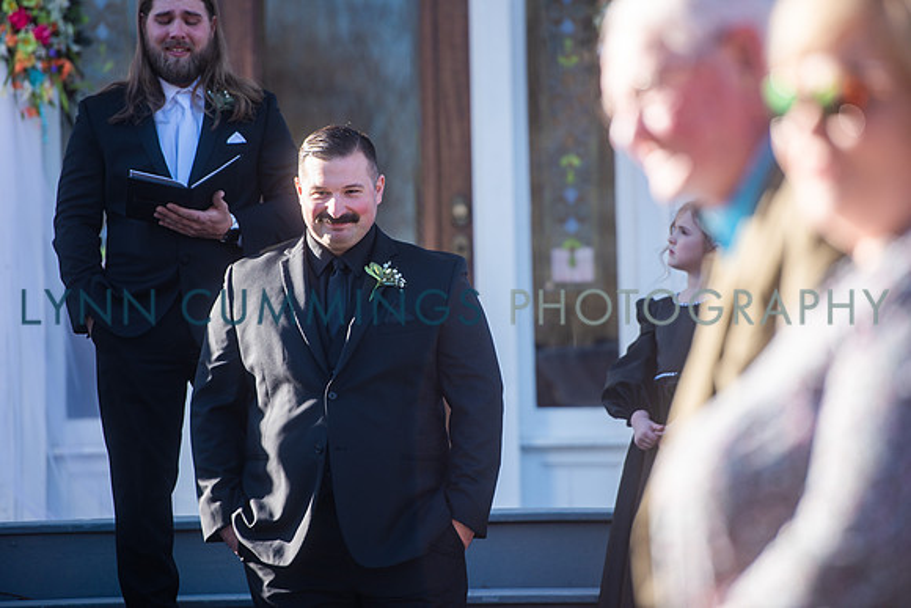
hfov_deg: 10.3
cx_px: 456
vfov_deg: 6.9
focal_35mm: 200
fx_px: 5062
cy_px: 304
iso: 100
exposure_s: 1/400
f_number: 3.5
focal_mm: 200
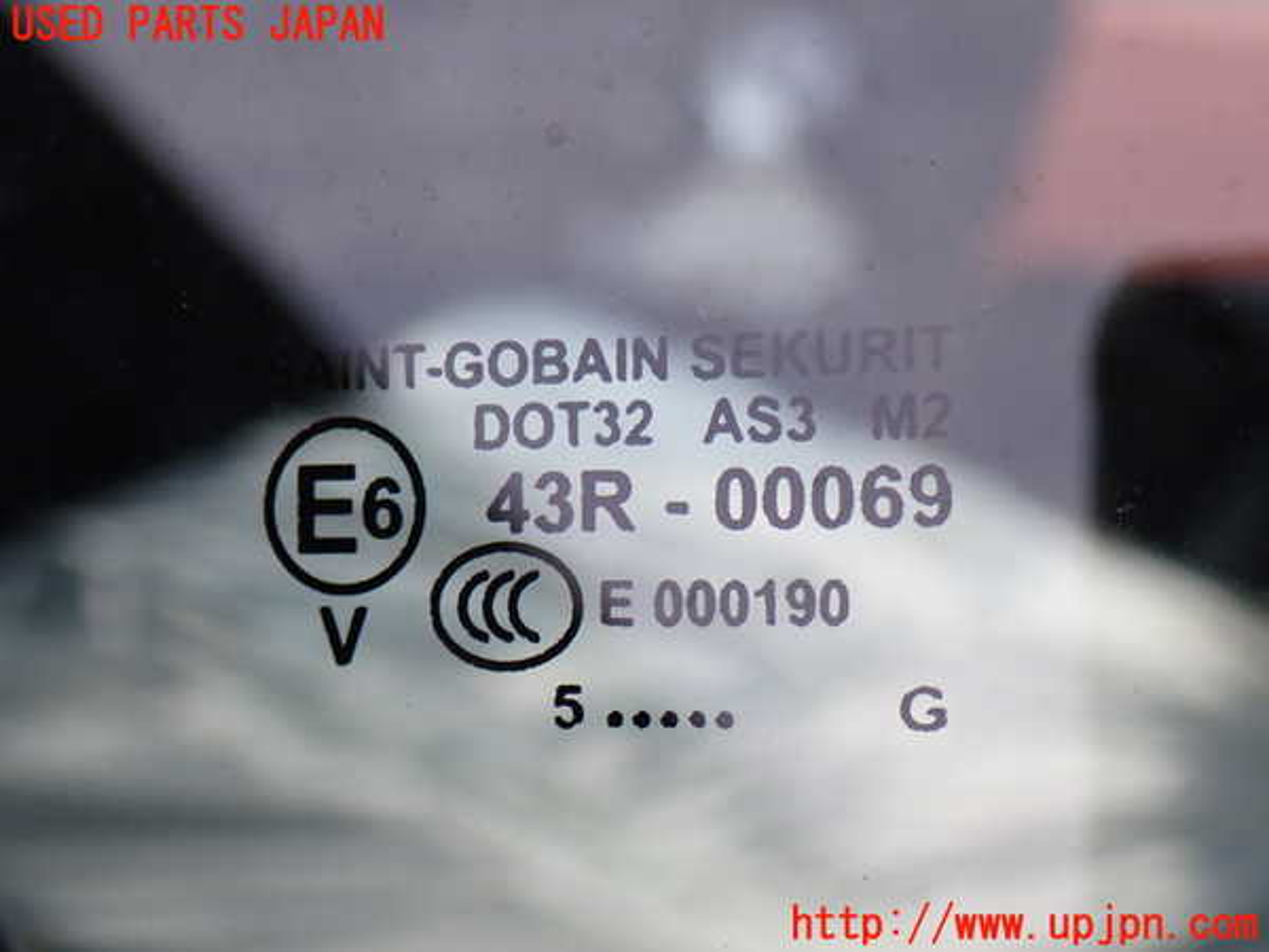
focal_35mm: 82
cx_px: 634
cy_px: 476
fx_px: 3006
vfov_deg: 18.0
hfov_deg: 23.8
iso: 200
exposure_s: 1/100
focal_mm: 14.62
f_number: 4.3
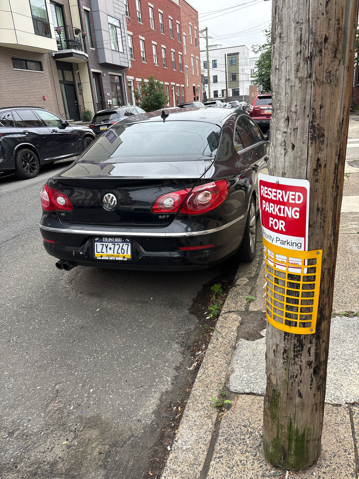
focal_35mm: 26
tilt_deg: -18.9
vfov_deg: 67.3
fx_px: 360
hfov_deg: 53.1
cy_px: 240
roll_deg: +2.9
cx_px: 180
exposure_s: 1/172
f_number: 1.6
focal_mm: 5.96
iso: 64
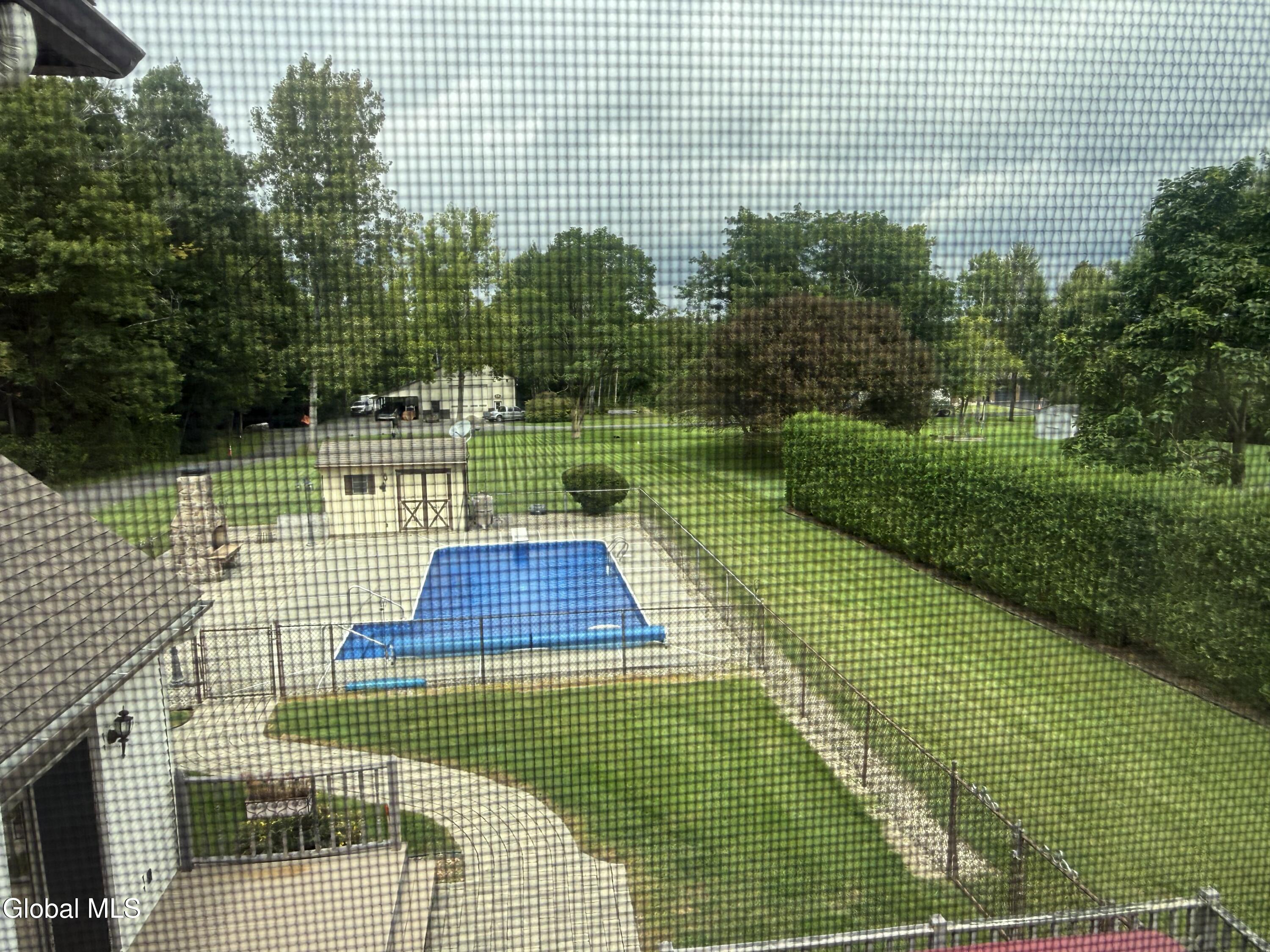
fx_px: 881
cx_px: 635
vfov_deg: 56.8
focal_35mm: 24
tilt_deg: -8.7
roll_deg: +0.8
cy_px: 476
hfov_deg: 71.6
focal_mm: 2.22
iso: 40
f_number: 2.2
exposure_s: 1/697
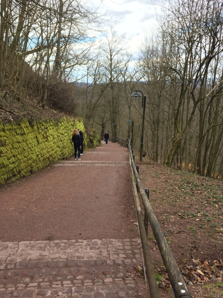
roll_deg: +1.5
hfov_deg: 48.2
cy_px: 149
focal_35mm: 29
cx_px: 112
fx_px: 249
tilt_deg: -14.1
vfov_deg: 61.7
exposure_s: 1/202
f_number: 2.2
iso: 32
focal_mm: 4.15
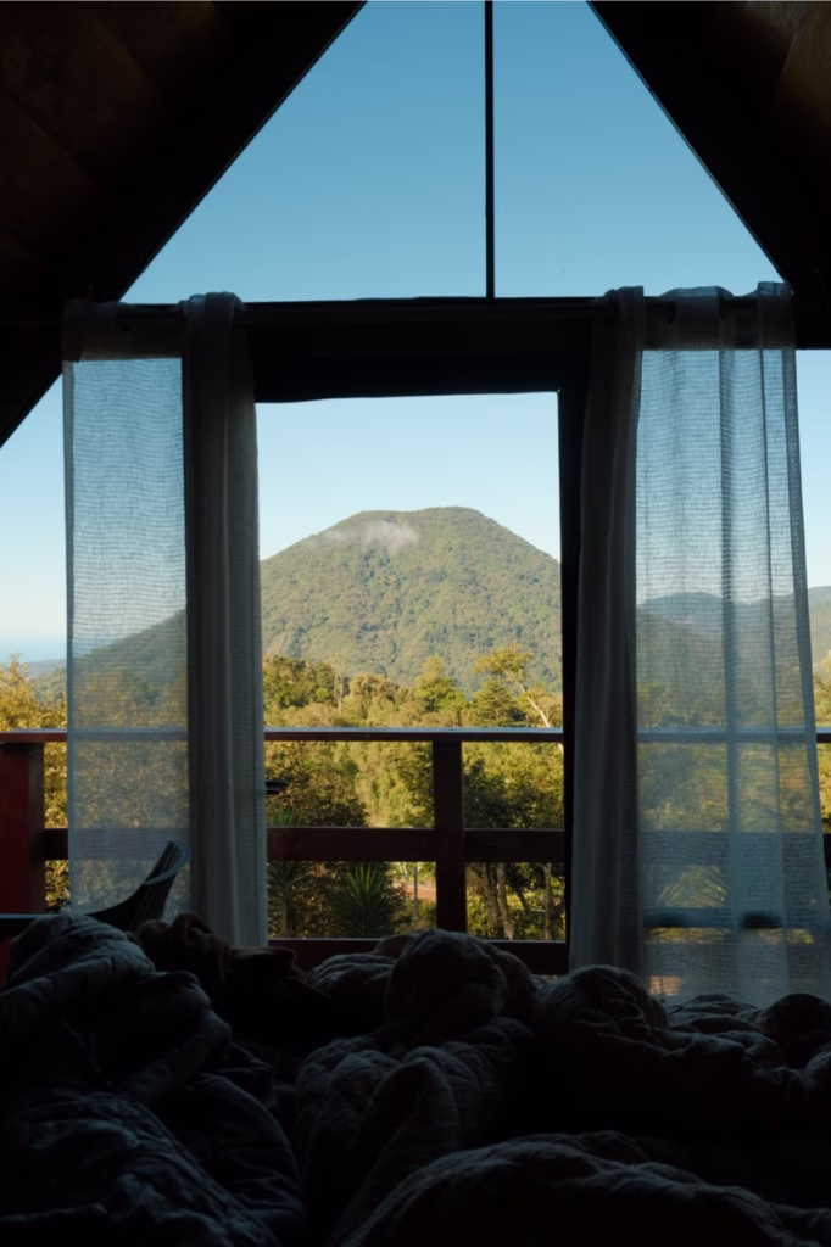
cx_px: 416
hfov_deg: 39.9
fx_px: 1143
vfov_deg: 57.2
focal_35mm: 33
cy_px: 624
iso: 320
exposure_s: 1/150
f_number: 7.1
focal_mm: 22.3
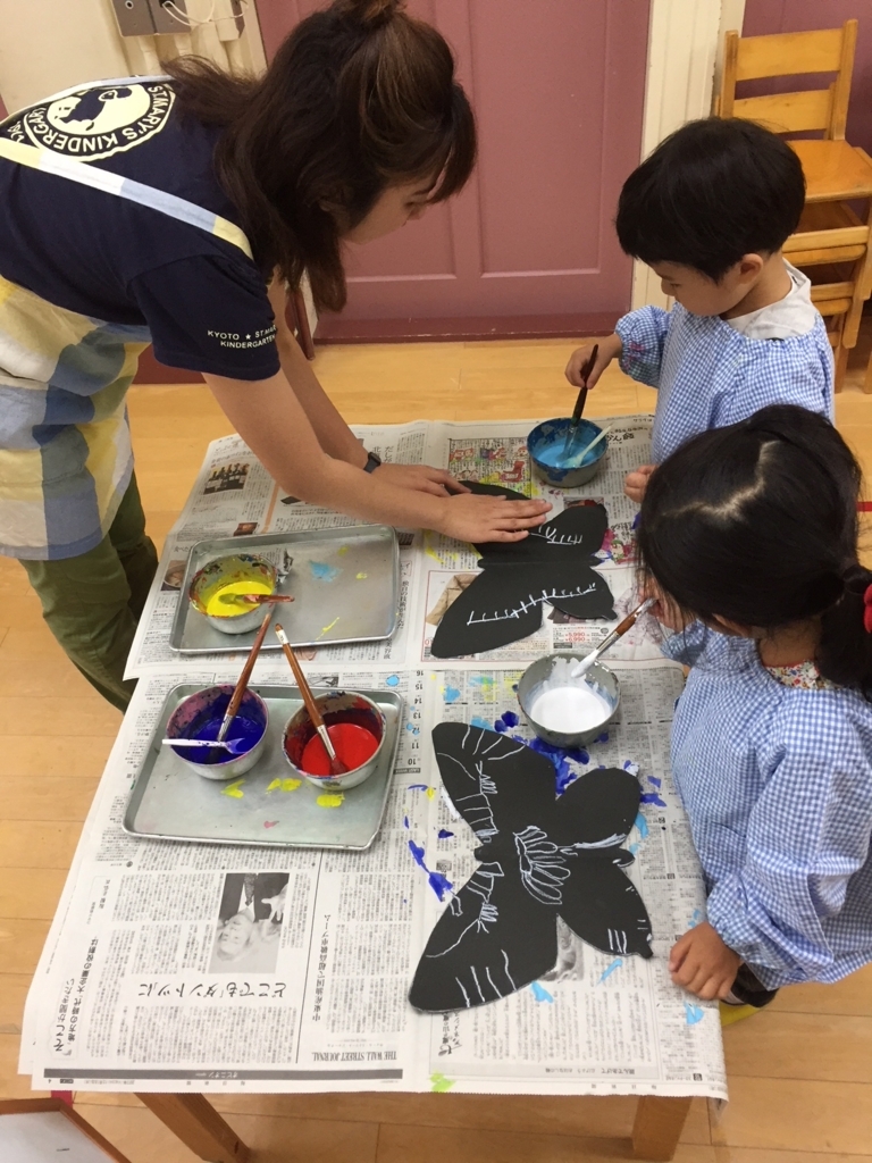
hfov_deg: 48.2
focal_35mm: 29
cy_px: 582
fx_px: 974
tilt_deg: -46.6
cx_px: 436
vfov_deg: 61.7
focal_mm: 4.15
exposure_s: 1/30
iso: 50
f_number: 2.2
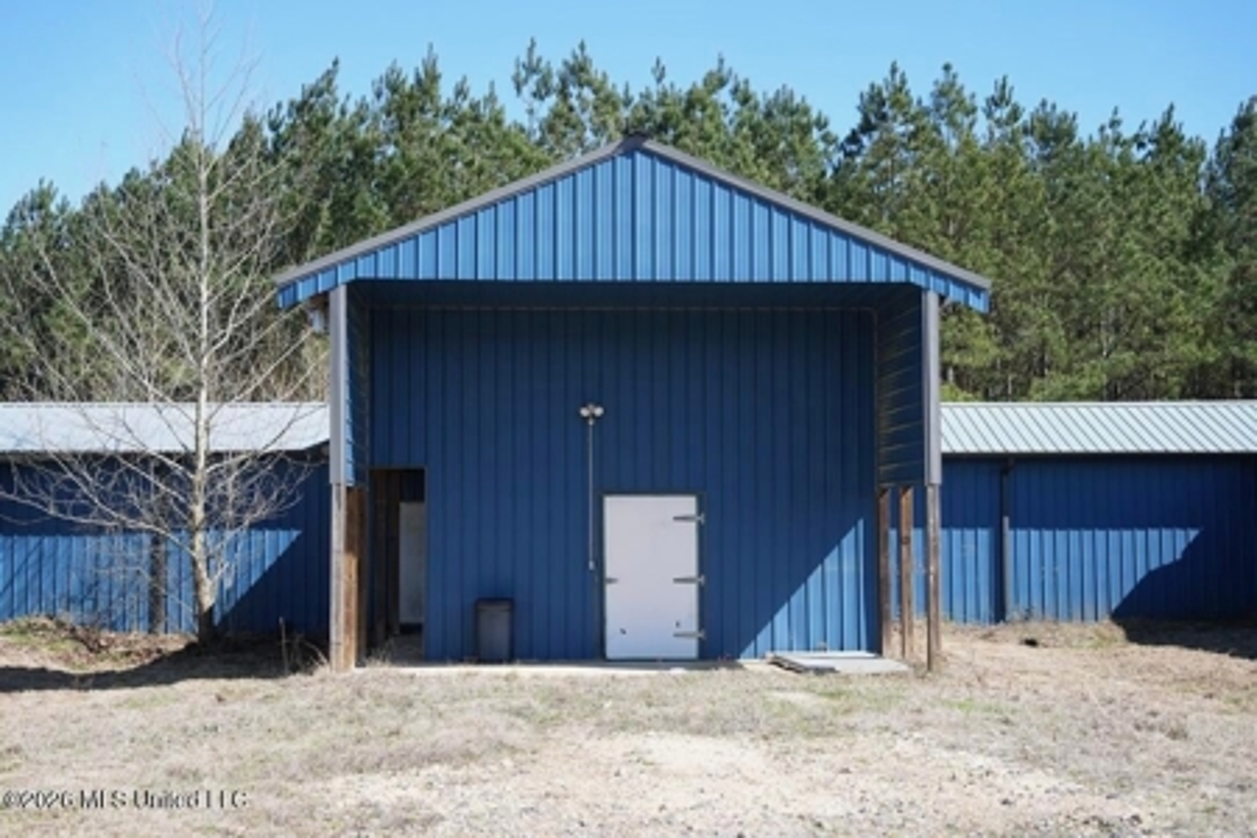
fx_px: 1746
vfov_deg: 27.0
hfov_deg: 39.6
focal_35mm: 50
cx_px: 628
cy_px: 419
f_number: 2.8
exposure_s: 1/2500
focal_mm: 50
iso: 320
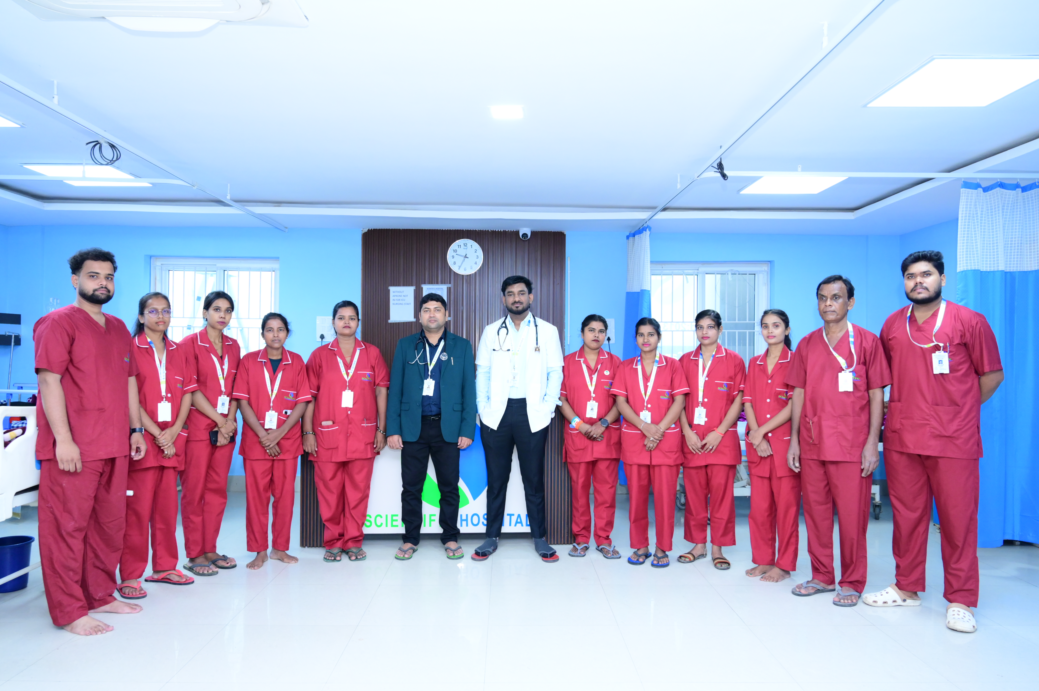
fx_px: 764
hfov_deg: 68.4
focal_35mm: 26
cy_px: 346
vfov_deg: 48.7
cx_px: 520
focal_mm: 26.5
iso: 3200
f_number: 5.6
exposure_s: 1/160
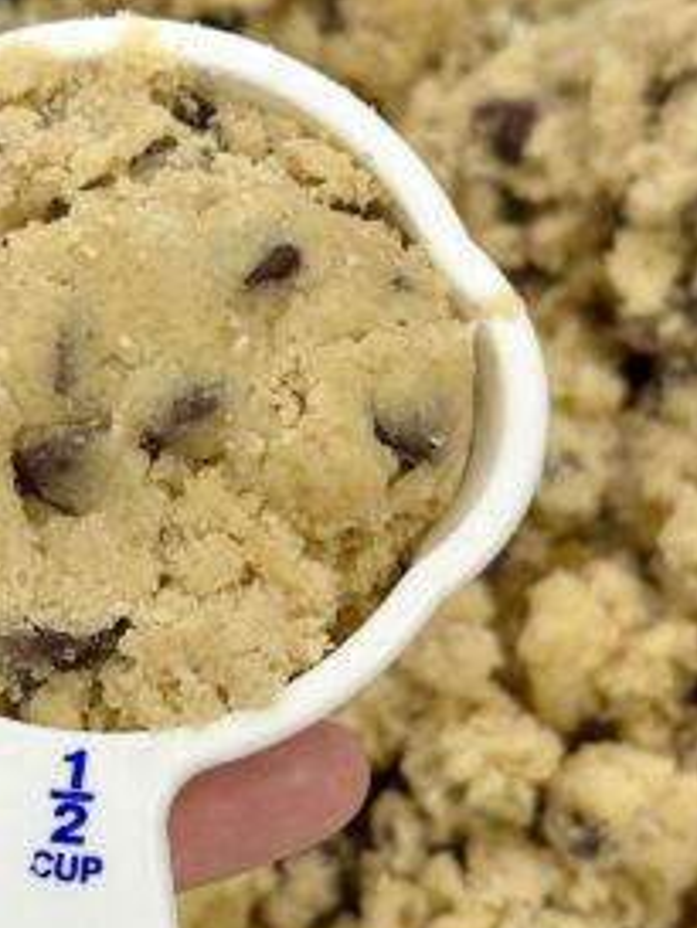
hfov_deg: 16.7
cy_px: 517
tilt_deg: -83.7
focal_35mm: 88
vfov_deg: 22.2
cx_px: 144
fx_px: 2361
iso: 80
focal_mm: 6.86
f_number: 1.78
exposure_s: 1/120
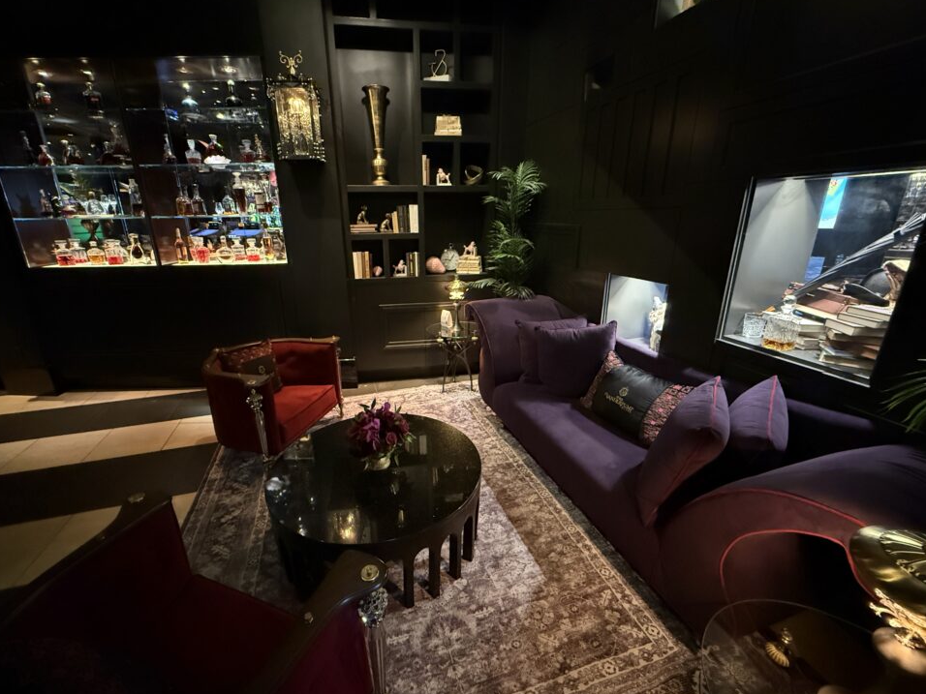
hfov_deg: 98.1
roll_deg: +0.7
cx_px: 441
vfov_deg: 81.7
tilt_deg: -18.0
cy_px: 343
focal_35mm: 15
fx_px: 401
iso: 2500
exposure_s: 1/30
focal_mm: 2.22
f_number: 2.2
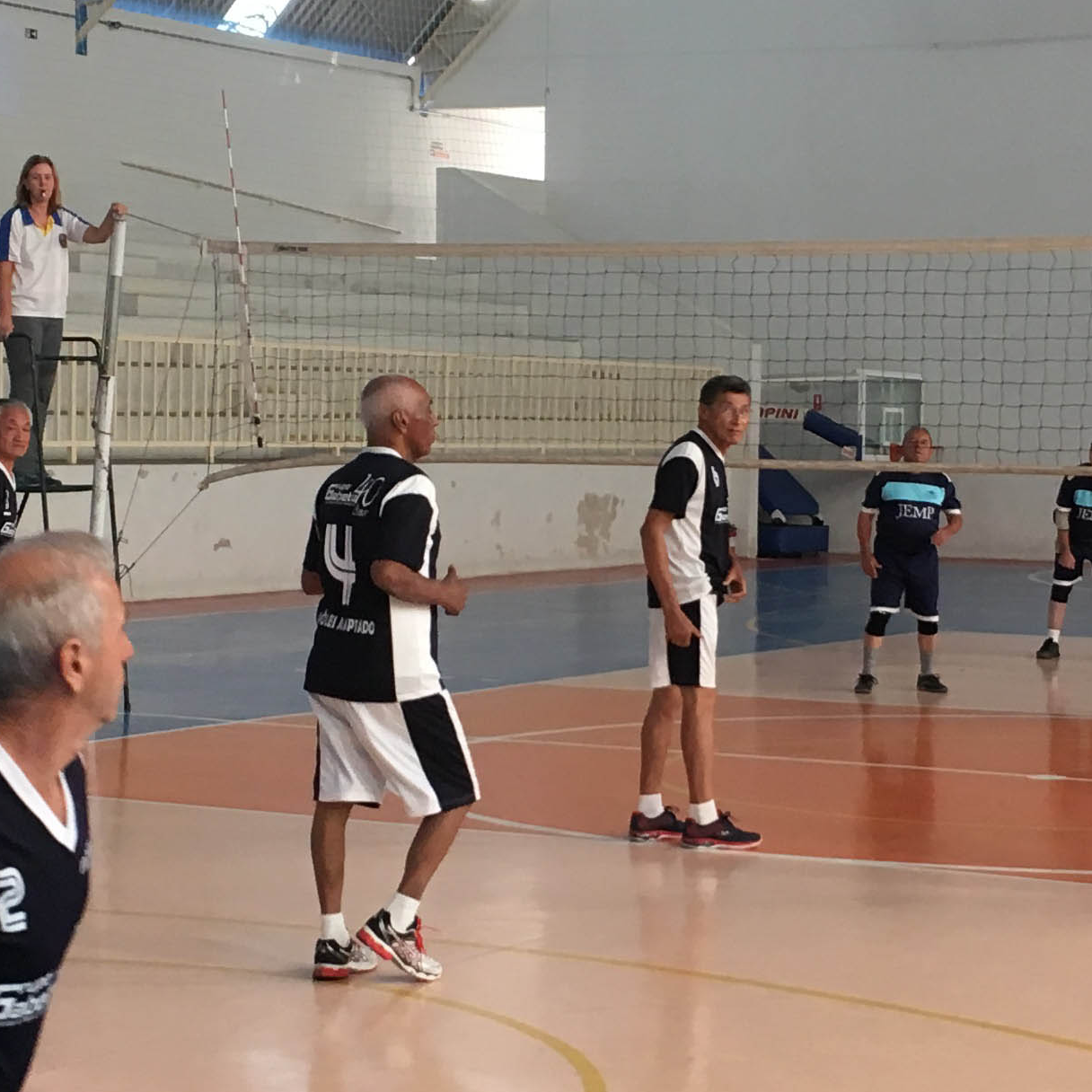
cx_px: 678
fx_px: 3034
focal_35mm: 85
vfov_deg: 20.4
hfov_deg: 20.4
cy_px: 617
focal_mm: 4.15
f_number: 2.2
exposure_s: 1/30
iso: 32
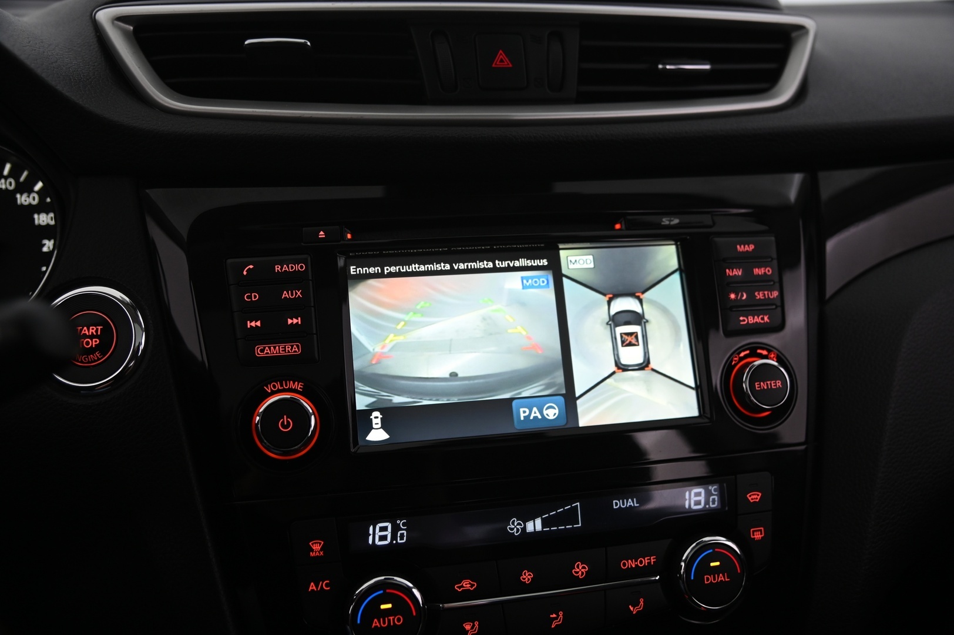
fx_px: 900
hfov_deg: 55.8
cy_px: 318
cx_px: 477
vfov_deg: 38.8
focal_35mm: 34
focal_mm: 34
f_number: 4
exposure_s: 1/30
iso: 1000
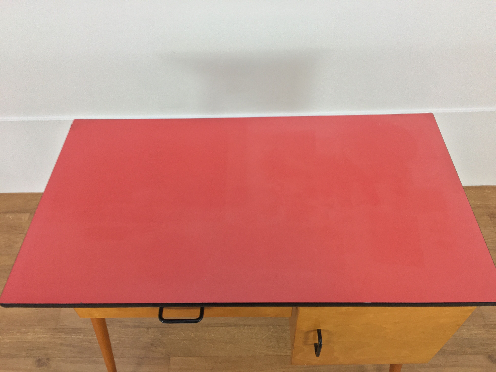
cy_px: 186
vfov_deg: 48.2
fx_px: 416
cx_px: 248
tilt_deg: -49.1
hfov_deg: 61.7
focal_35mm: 29
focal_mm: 4.15
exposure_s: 1/33
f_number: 2.2
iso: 50
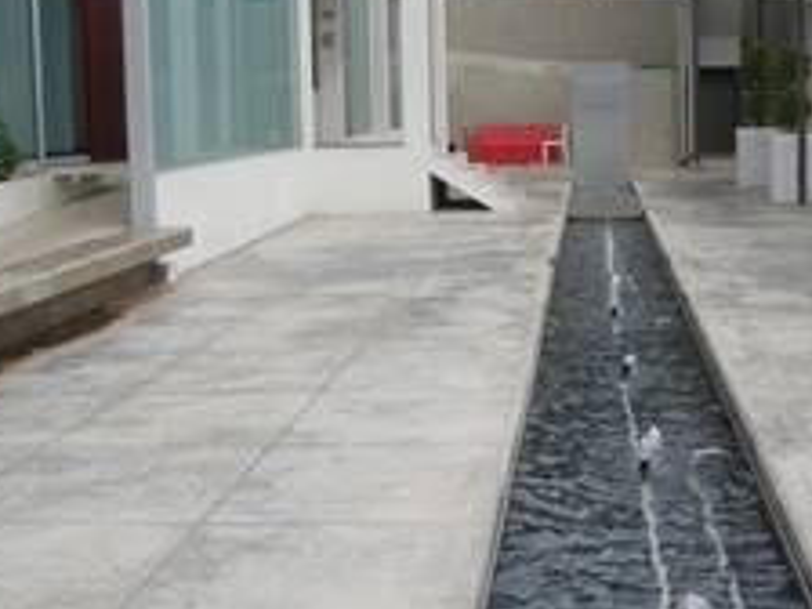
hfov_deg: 36.5
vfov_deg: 27.9
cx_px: 526
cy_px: 210
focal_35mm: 52
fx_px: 1220
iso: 64
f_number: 5.6
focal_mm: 4.6
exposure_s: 1/200
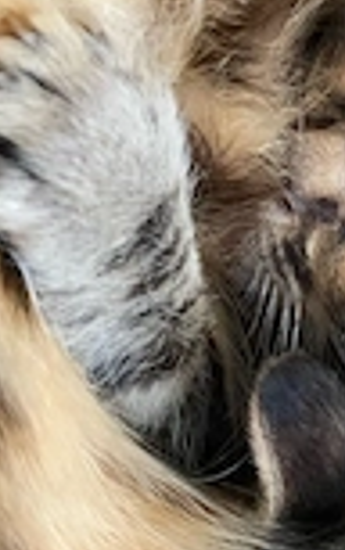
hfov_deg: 17.6
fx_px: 1080
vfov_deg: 28.0
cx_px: 363
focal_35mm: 72
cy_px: 119
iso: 800
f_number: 1.8
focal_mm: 4.25
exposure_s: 1/30
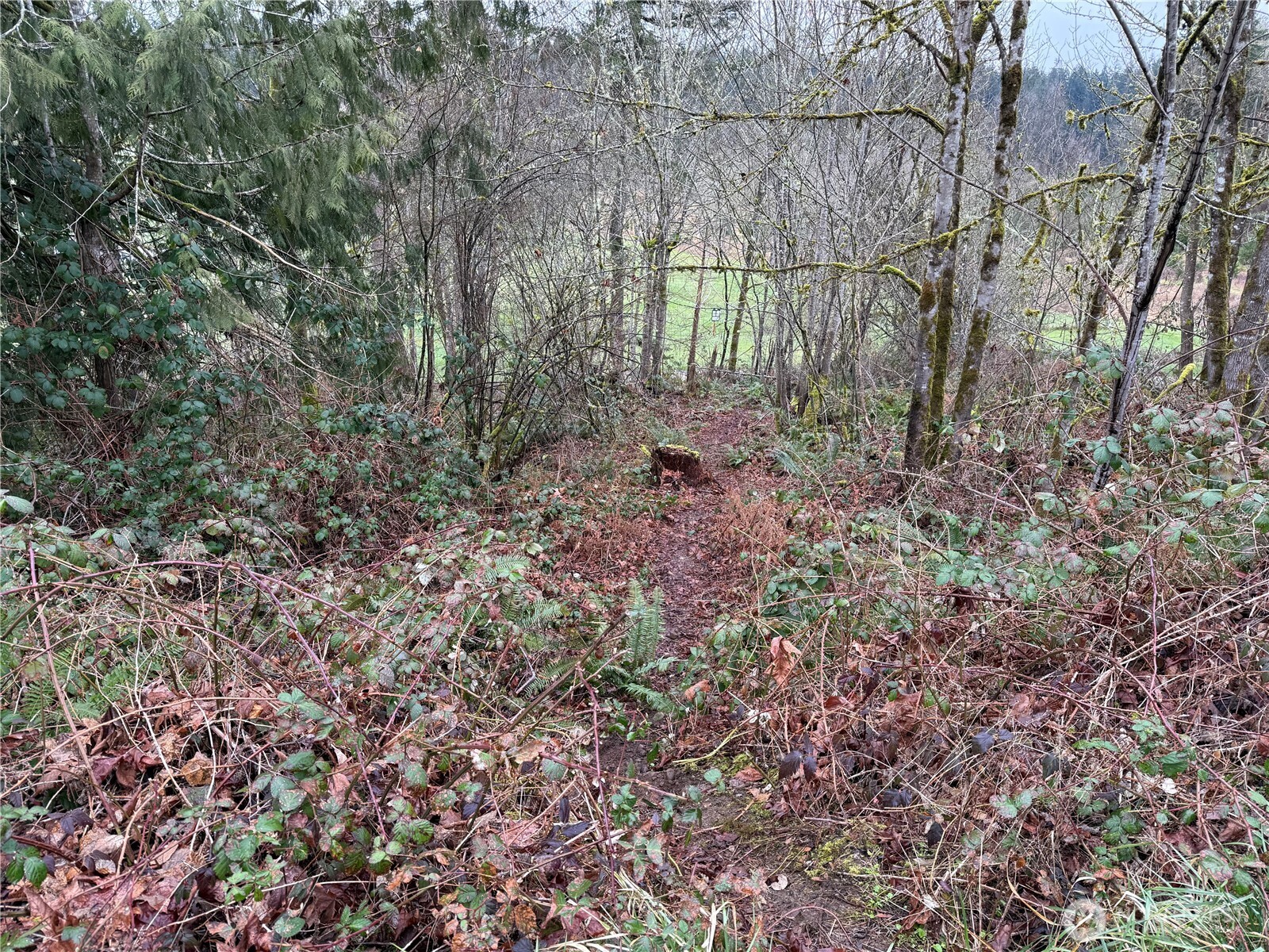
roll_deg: -3.6
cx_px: 634
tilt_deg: -20.8
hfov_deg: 71.6
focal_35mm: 24
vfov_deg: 56.8
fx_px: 880
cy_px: 476
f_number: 1.78
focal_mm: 6.76
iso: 80
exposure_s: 1/121
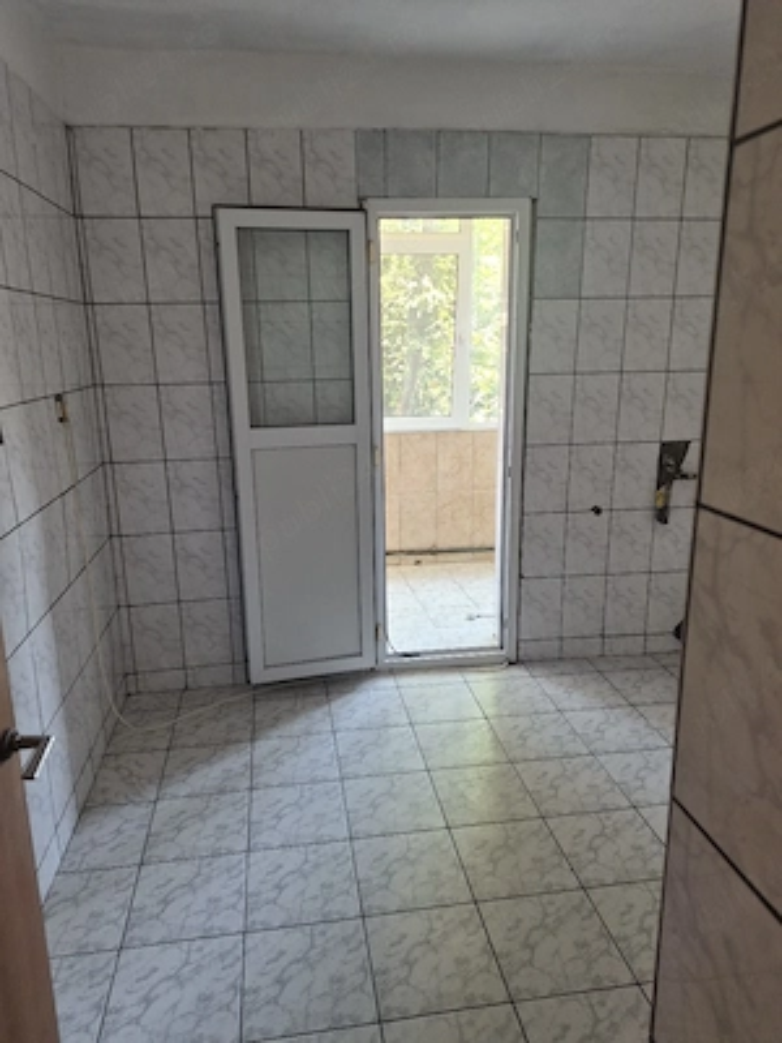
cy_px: 522
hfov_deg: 58.9
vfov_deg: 73.9
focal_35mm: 23
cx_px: 391
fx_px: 693
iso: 160
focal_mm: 5.4
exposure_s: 1/100
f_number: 1.8
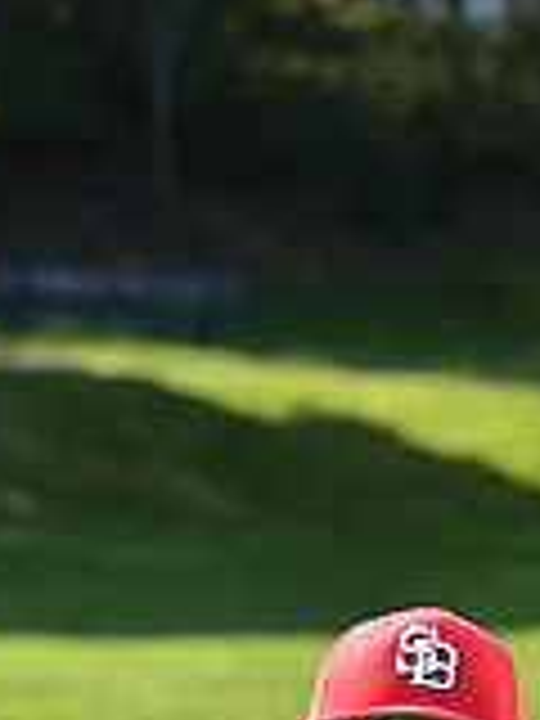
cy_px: 1192
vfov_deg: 5.5
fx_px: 7384
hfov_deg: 4.2
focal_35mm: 355
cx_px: 664
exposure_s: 1/250
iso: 80
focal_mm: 102
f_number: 5
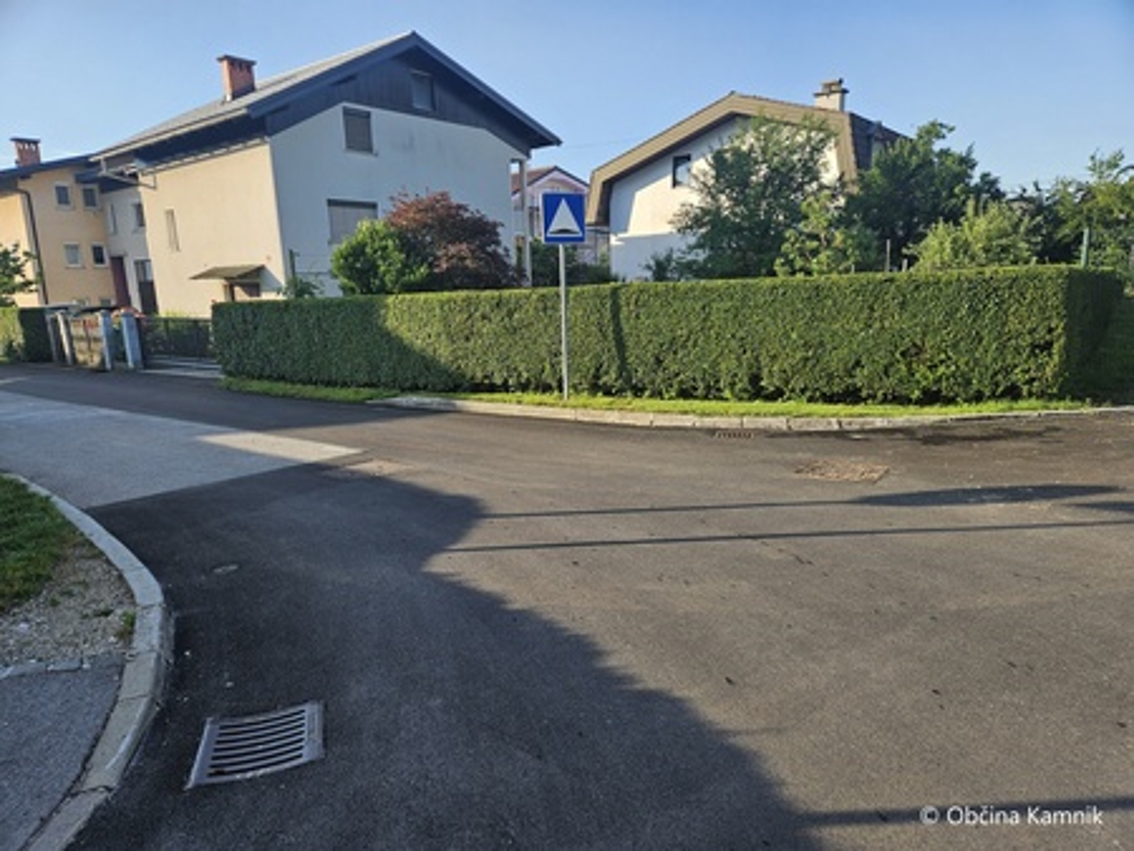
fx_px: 754
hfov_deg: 73.9
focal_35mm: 23
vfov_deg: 58.9
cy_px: 426
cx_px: 567
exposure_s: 1/593
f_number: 1.8
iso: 25
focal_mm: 5.4
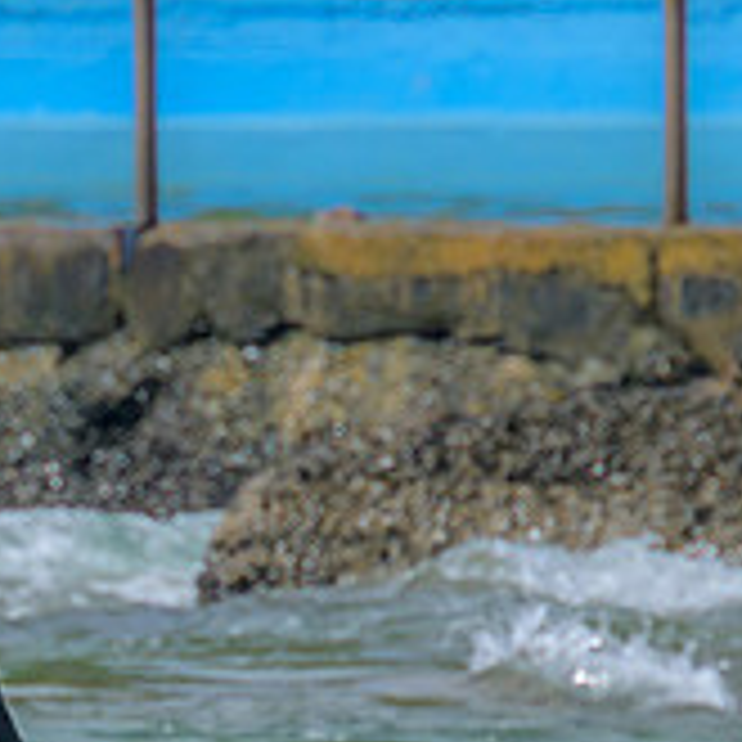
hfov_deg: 0.7
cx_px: 45
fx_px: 57839
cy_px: 785
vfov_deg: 0.7
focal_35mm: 2385
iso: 640
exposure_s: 1/2000
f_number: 11
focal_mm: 800
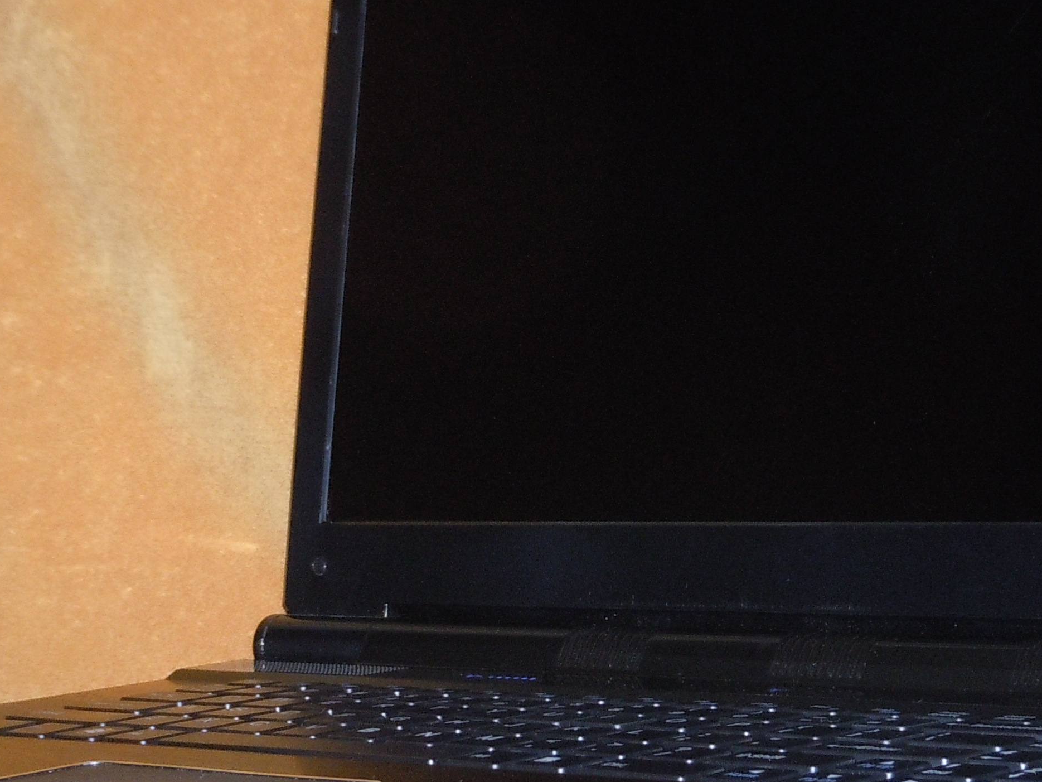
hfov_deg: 18.9
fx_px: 3131
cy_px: 305
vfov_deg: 14.2
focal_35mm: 104
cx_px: 583
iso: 320
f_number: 4.6
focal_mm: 8.1
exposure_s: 1/30
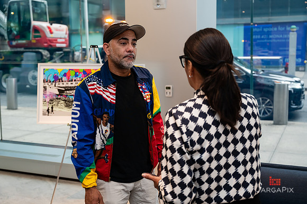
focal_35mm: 44
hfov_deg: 44.6
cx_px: 152
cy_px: 97
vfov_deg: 30.5
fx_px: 374
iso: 640
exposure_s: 1/160
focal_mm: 42
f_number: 4
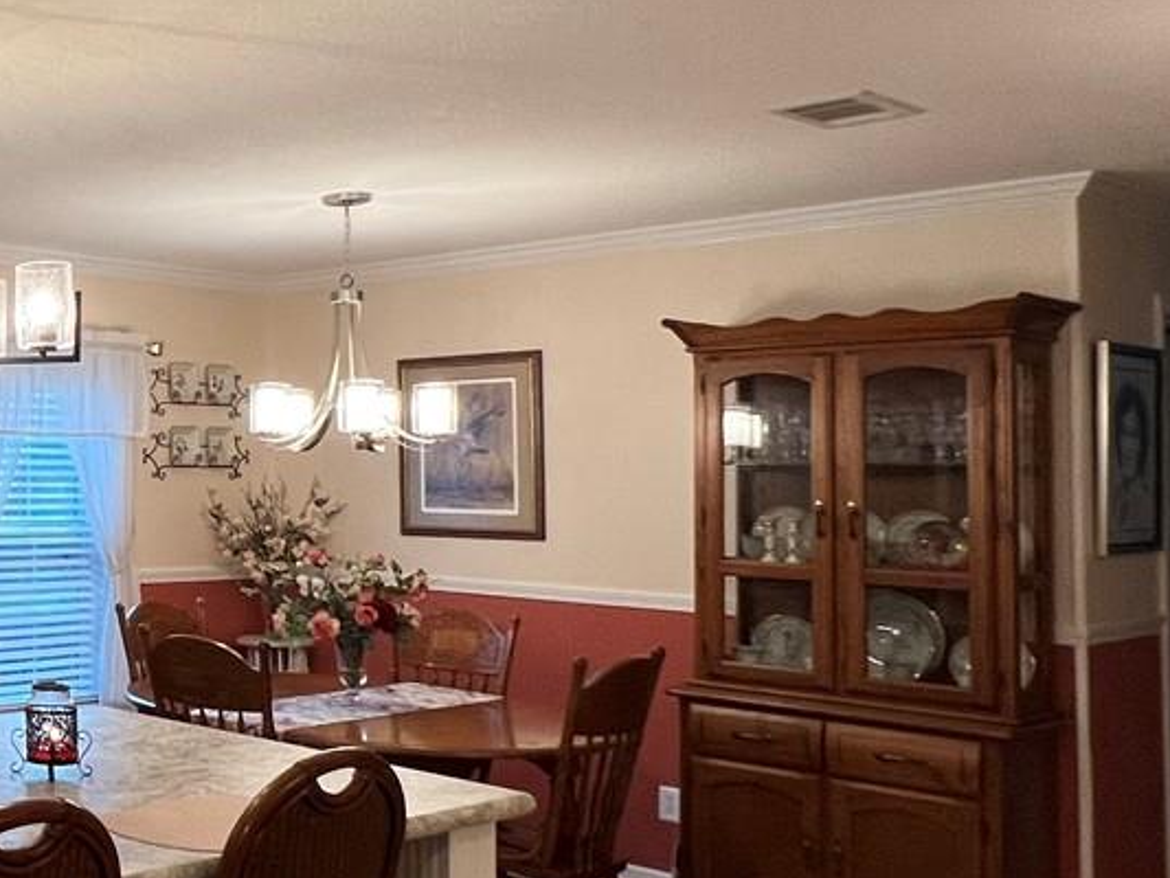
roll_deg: -0.5
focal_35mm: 39
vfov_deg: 36.8
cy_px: 428
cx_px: -248
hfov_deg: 36.4
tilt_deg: +1.7
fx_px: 1318
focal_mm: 1.57
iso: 160
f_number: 1.8
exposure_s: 1/60
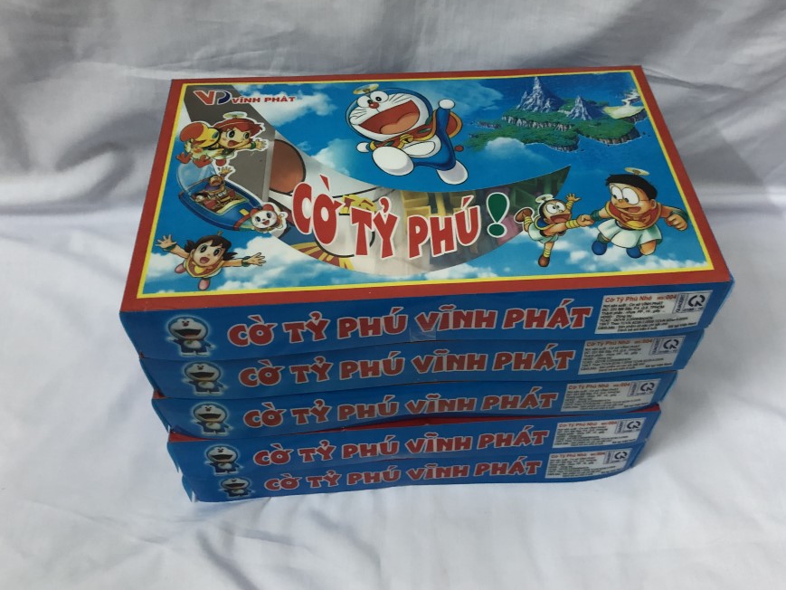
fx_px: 749
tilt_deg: -51.6
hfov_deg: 55.2
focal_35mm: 33
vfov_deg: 42.9
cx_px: 434
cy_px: 279
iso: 100
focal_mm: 3.99
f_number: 1.8
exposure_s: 1/9
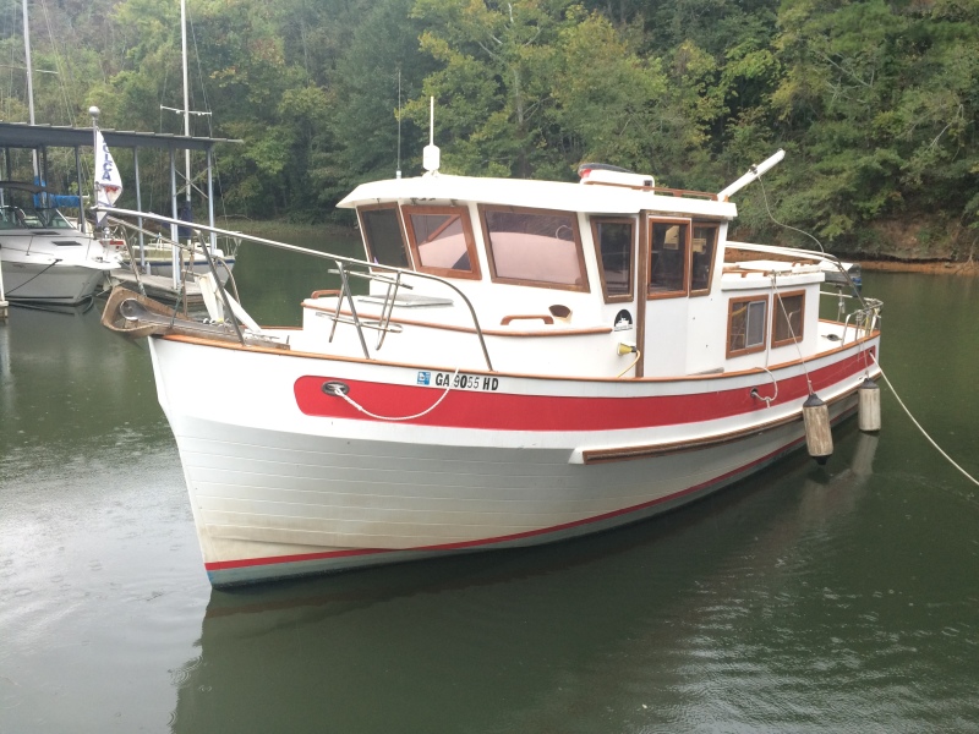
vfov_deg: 48.2
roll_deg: -3.1
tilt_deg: -11.2
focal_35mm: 29
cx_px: 490
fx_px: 820
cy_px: 367
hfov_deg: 61.7
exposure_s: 1/120
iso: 64
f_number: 2.2
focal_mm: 4.15
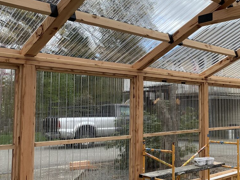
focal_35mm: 46
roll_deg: +1.0
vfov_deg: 31.5
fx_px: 319
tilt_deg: +2.4
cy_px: 86
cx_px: 205
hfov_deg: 39.0
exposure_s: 1/483
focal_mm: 4.25
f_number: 1.8
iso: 25
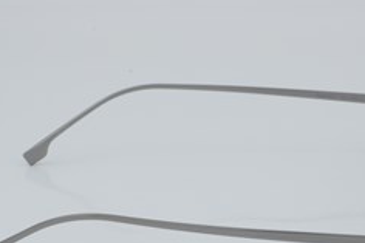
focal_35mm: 127
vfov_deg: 10.8
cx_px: 244
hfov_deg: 16.1
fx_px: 1287
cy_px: 187
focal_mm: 50
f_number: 32
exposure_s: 1/4
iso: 100
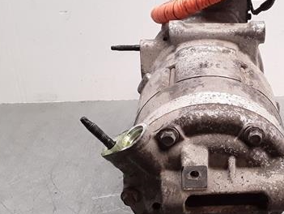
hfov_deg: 36.4
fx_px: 419
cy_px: 101
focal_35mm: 51
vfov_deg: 28.6
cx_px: 221
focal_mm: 2.91
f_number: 1.9
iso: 100
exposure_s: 1/100
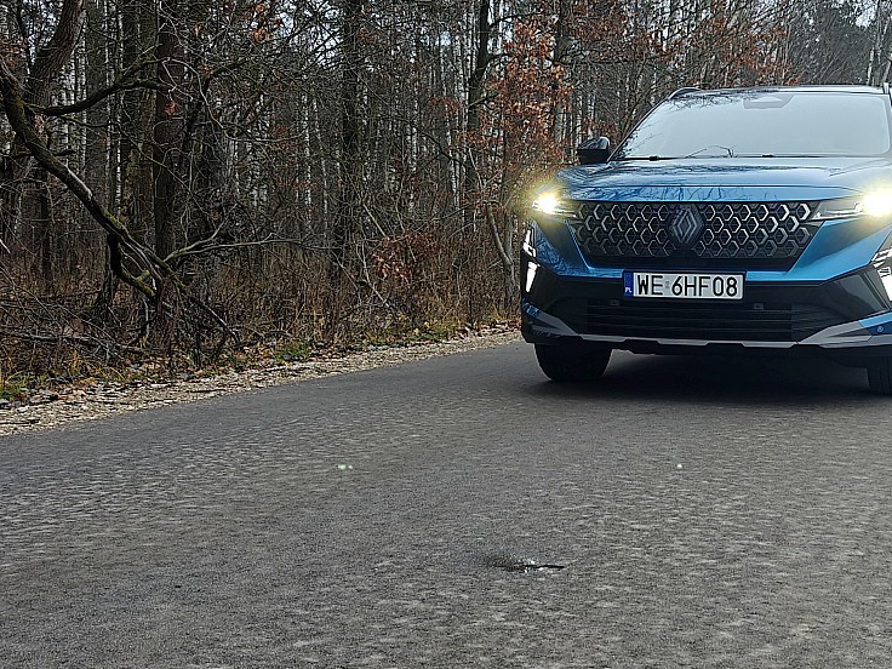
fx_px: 1288
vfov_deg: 29.1
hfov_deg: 37.6
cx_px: 624
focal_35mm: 50
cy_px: 318
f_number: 1.6
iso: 50
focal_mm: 6.06
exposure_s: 1/107
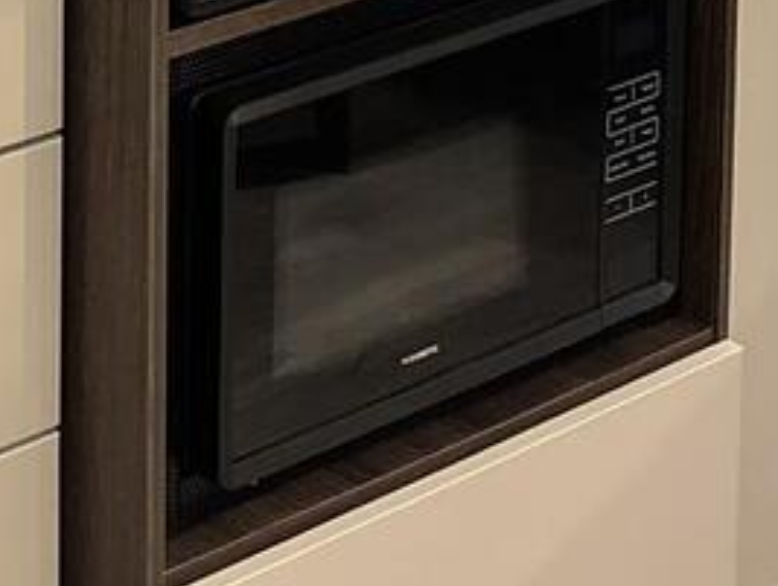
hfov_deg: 13.9
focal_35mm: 140
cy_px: -732
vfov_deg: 9.6
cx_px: 17
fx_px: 3151
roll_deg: -0.3
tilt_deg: -5.7
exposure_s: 1/33
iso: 400
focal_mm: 5.96
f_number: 1.6
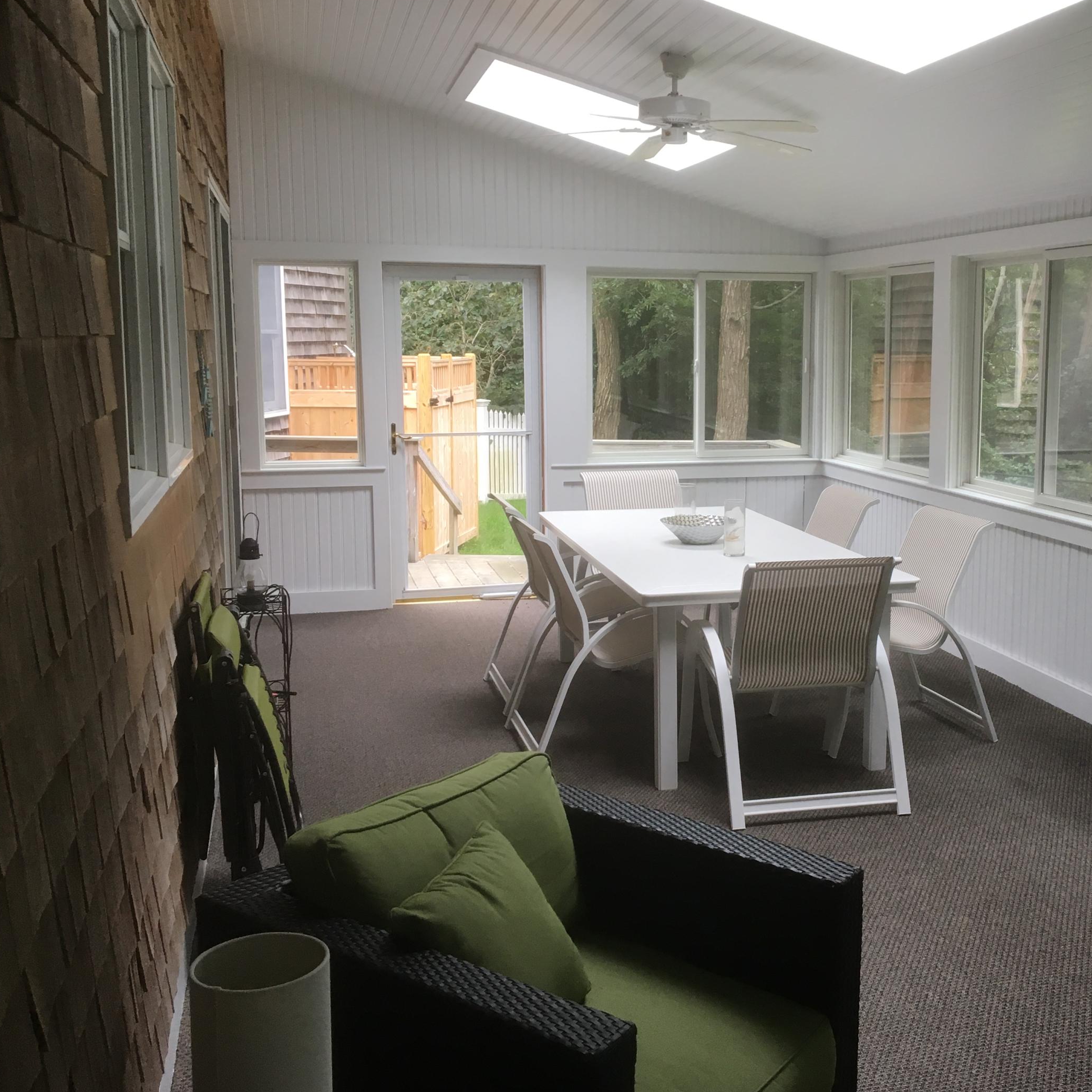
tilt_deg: -6.4
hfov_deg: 44.4
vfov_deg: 44.9
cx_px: 715
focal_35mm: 37
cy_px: 508
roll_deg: -0.3
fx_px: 1321
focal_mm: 4.15
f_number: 2.2
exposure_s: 1/30
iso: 25
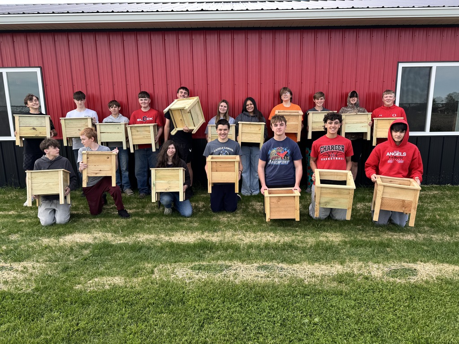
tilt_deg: -11.1
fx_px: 318
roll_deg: +0.8
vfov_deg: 56.8
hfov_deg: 71.6
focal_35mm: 24
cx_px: 230
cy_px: 172
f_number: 1.78
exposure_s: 1/995
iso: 80
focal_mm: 6.76
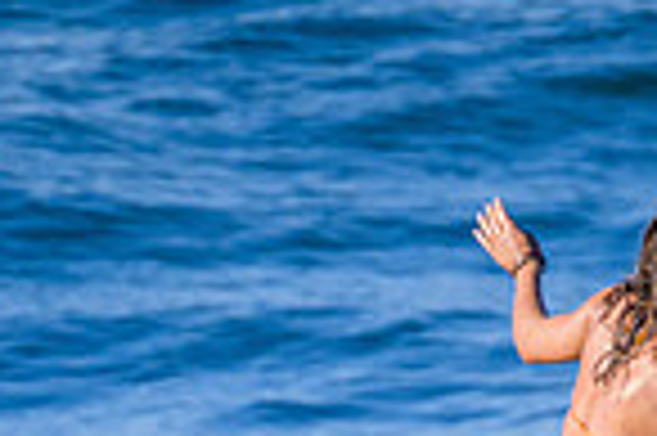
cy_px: 771
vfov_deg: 0.6
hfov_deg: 0.9
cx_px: 742
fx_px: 40560
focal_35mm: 2225
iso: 900
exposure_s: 1/2000
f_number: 11
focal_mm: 560
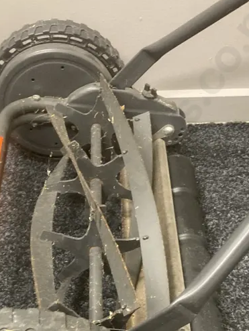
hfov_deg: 25.0
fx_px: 556
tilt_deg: -45.2
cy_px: 272
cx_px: 68
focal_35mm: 58
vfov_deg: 32.2
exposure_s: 1/33
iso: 320
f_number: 1.8
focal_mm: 3.99
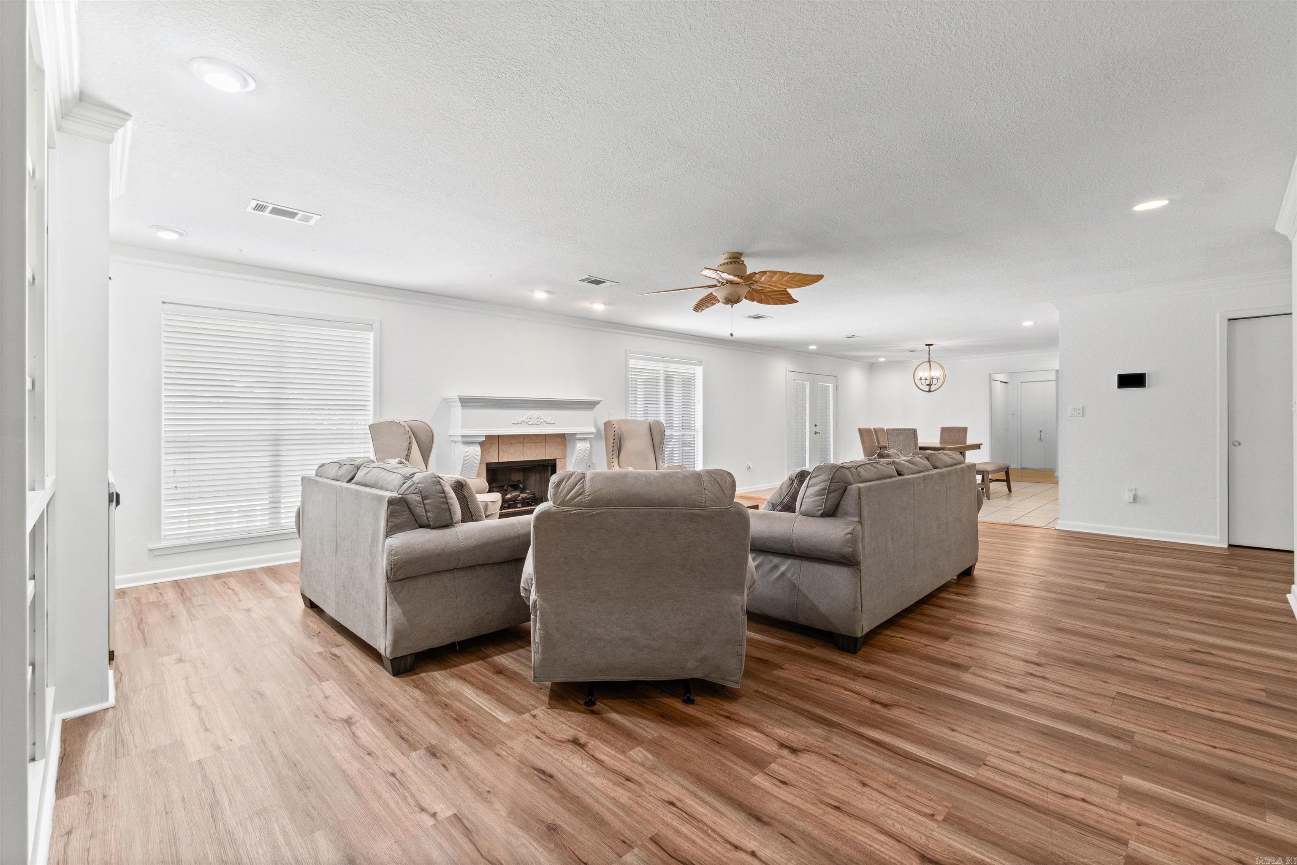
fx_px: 540
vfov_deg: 77.3
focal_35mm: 15
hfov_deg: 100.4
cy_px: 432
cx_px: 648
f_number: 9
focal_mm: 10
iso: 250
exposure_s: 1/3
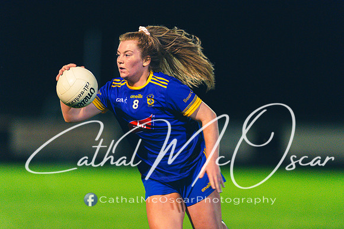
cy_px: 114
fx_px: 3820
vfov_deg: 3.4
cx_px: 172
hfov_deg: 5.2
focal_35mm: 400
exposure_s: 1/500
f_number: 2.8
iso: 5000
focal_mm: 400
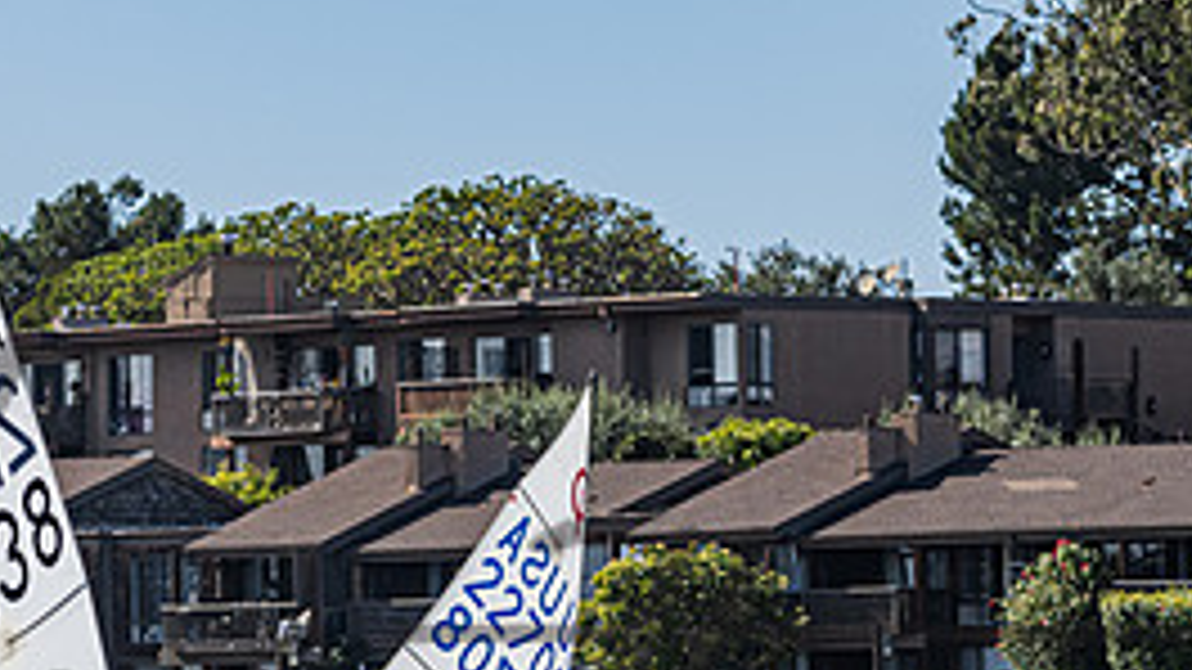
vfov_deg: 2.9
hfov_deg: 5.1
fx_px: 13432
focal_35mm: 425
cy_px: 750
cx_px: 231
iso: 320
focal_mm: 155
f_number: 8
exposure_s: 1/1000
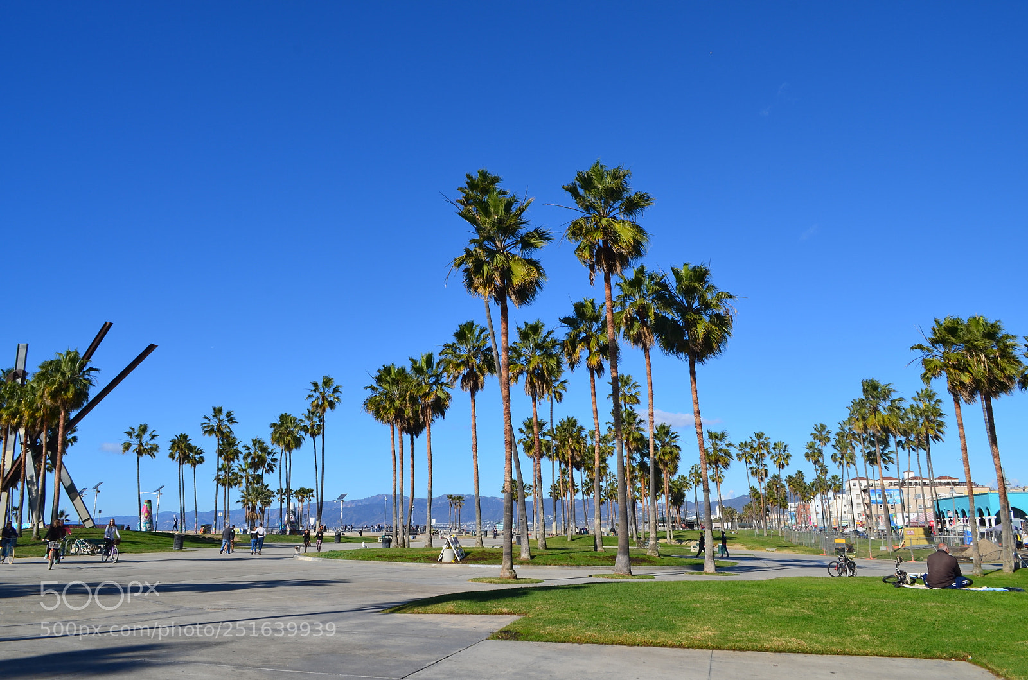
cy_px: 340
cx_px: 514
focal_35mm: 27
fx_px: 769
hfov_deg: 67.5
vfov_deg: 47.7
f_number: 11
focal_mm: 18
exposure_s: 1/160
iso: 100
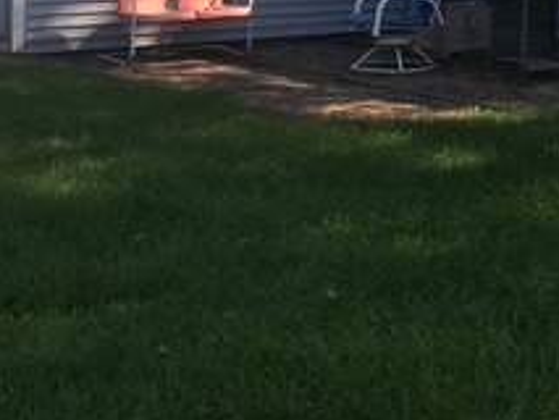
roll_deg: -1.6
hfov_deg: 20.4
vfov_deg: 15.9
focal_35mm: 87
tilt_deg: +6.0
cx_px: 748
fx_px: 1406
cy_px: -158
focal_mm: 4.15
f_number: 2.2
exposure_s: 1/460
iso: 25
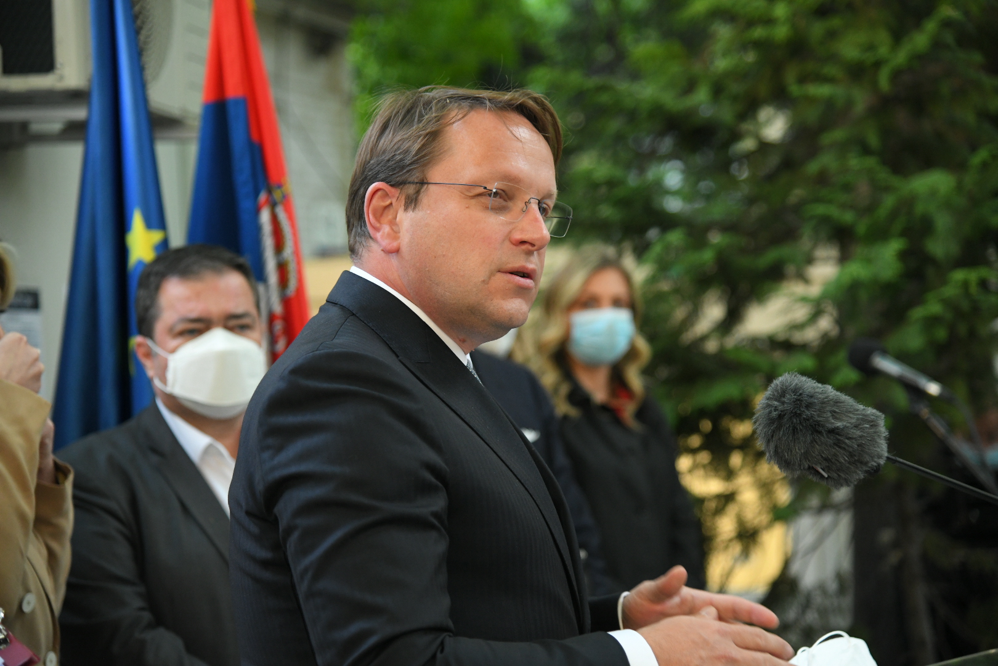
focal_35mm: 92
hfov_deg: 22.1
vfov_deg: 14.9
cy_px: 333
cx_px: 499
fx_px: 2550
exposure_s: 1/125
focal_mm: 92
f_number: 4
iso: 2500
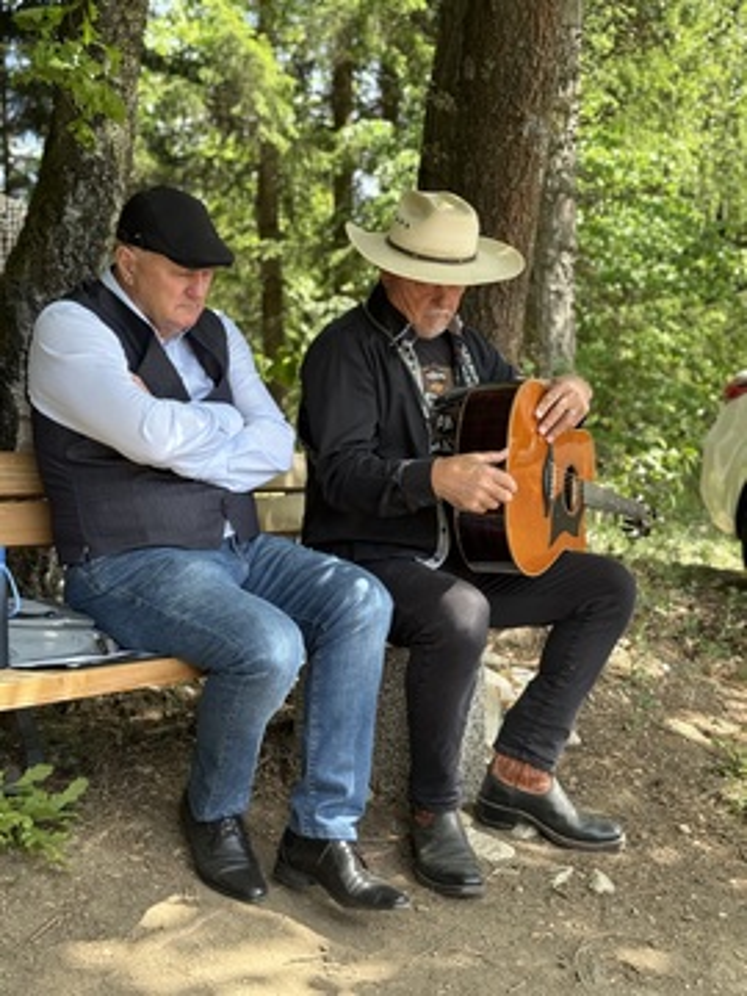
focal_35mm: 48
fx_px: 1381
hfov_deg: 30.3
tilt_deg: -6.0
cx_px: 374
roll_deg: -0.2
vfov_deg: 39.7
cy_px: 498
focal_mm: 6.76
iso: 80
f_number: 1.78
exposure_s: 1/553
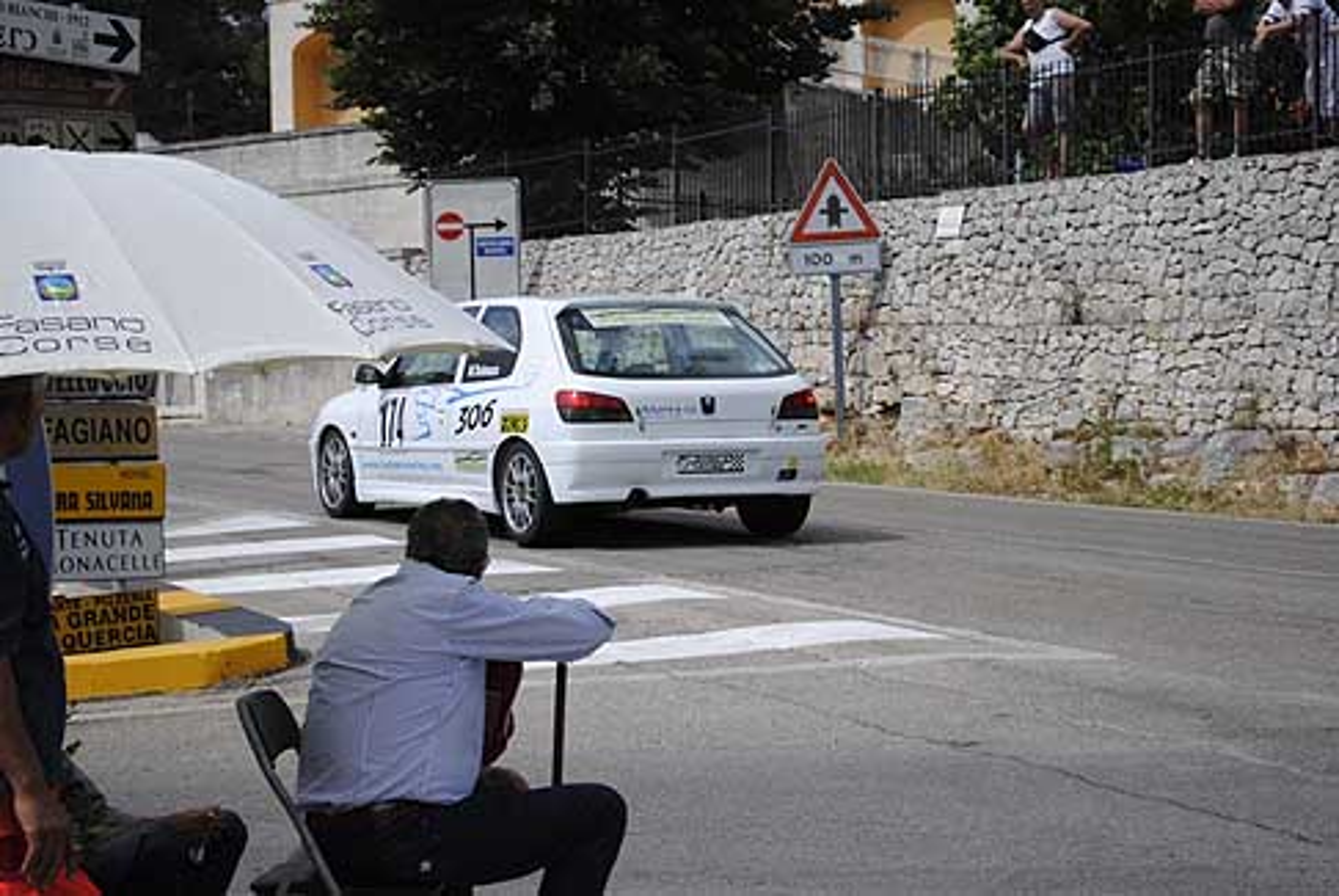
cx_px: 670
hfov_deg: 24.6
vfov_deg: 16.6
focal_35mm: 82
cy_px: 448
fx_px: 3071
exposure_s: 1/1000
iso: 140
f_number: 5.6
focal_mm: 55
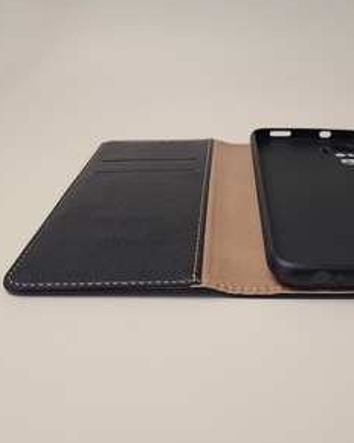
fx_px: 458
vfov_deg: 51.5
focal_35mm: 35
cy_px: 218
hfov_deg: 41.7
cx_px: 237
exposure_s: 1/100
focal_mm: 5.4
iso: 64
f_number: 1.8
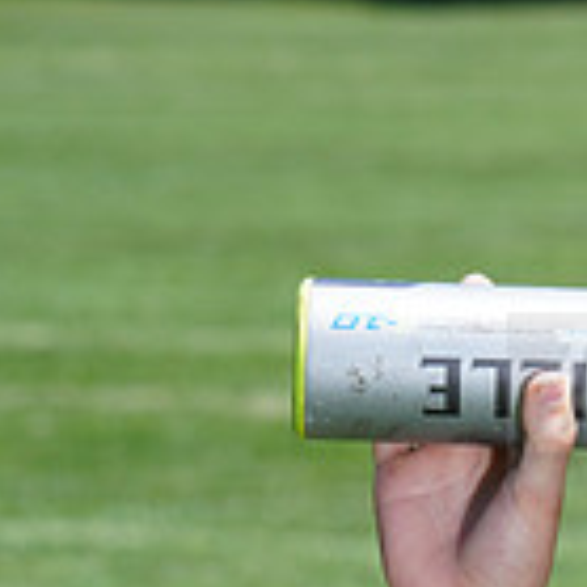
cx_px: 1216
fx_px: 8441
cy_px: 370
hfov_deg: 3.9
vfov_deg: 4.0
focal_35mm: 440
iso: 200
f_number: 10
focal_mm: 124
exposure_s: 1/200
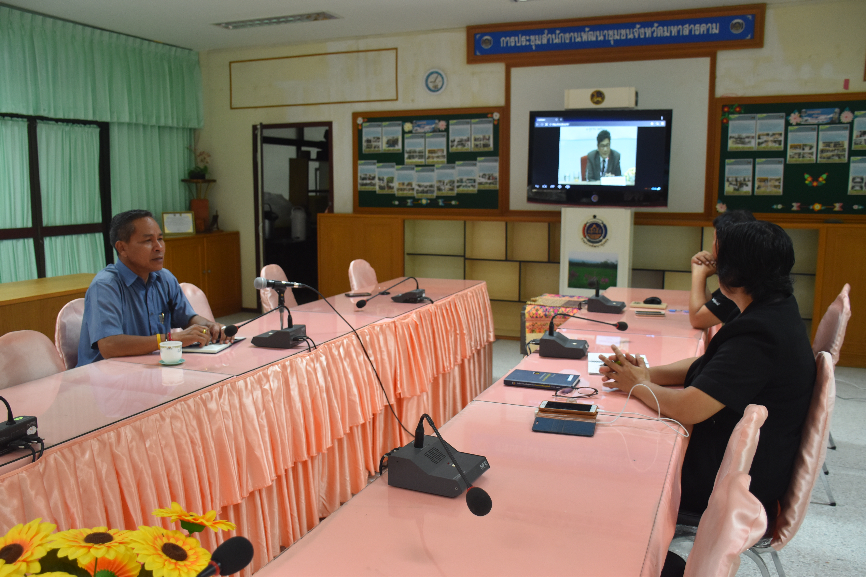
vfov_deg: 43.6
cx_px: 433
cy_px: 288
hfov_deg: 61.9
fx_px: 722
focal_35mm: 30
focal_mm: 20
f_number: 4
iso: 800
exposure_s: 1/60
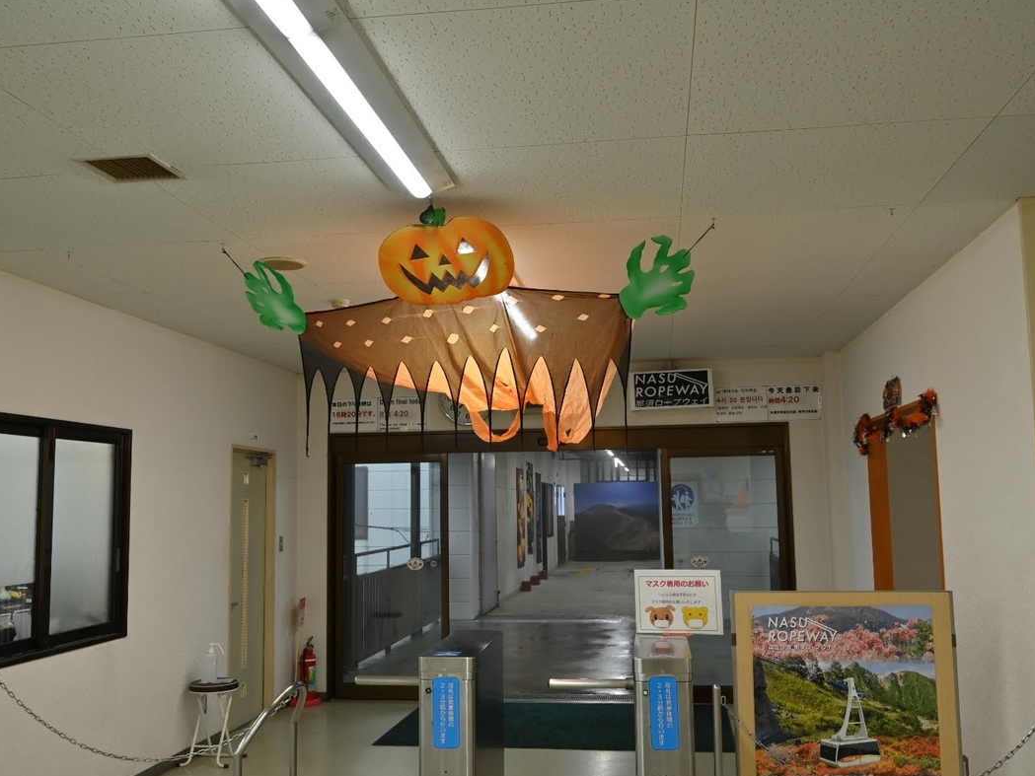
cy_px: 388
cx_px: 525
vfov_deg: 43.0
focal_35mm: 33
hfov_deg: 55.3
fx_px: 987
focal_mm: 30
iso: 320
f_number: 10
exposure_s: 1/40
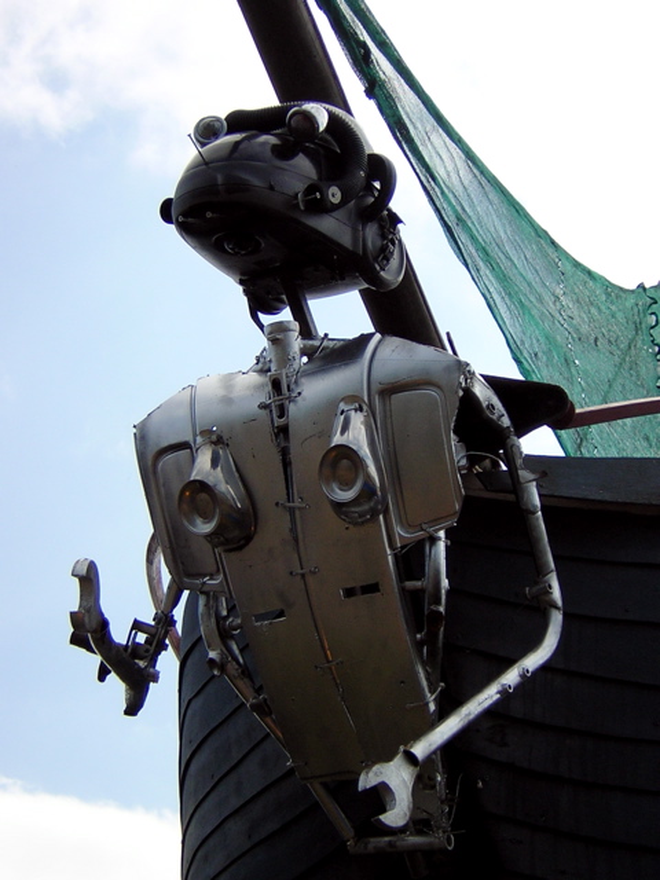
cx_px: 330
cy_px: 440
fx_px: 1780
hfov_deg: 21.0
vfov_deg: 27.8
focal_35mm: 70
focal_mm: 9.1
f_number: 3.6
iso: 100
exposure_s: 1/852
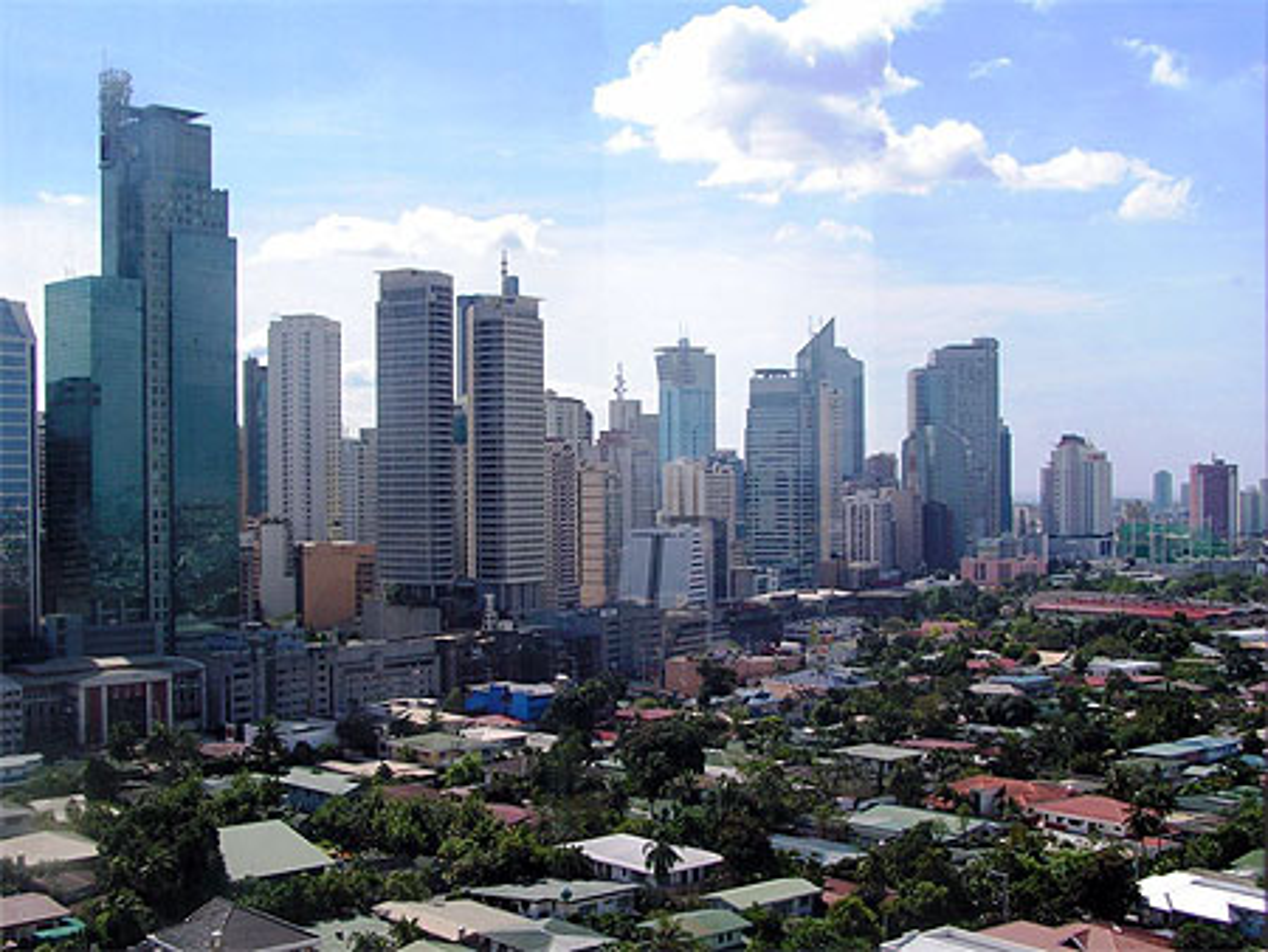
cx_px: 634
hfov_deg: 42.9
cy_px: 476
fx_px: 1613
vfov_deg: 32.9
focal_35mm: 44
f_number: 5.6
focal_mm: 7.4
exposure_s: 1/400
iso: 50
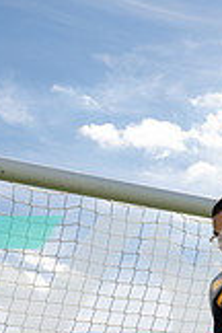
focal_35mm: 103
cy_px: 426
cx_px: 247
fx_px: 953
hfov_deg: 13.0
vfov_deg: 18.5
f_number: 8
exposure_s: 1/250
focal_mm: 37
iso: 100
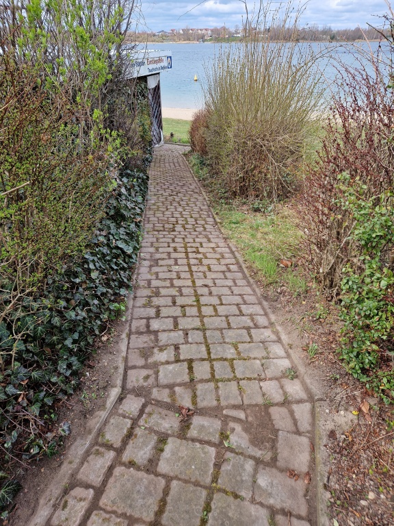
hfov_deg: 58.9
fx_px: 349
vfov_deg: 73.9
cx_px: 197
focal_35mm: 23
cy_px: 263
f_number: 1.8
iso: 50
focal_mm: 5.4
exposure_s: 1/550
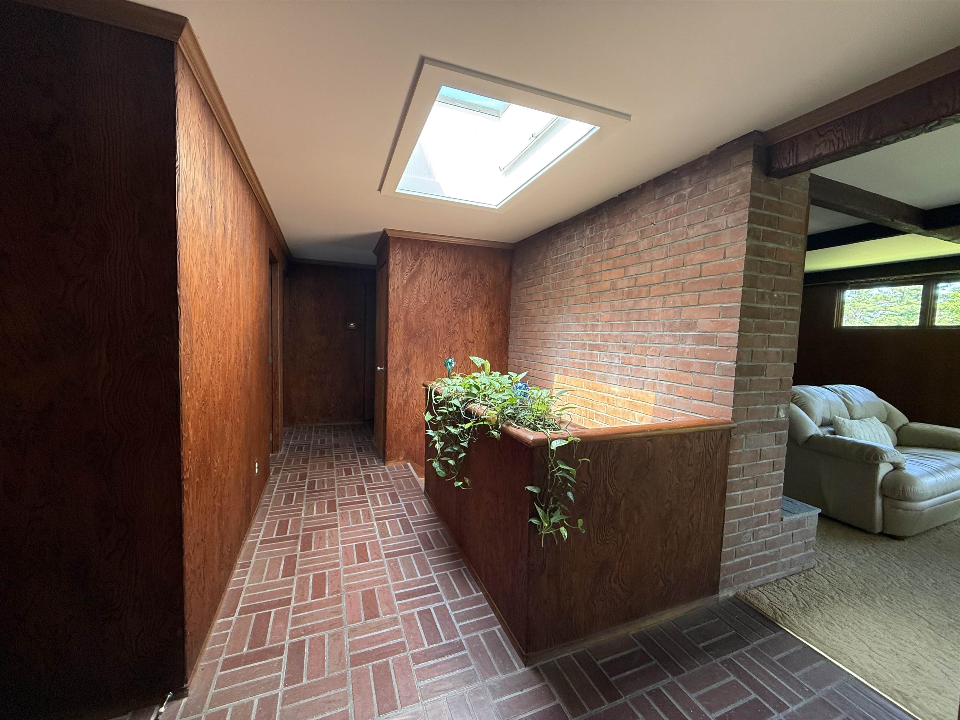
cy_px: 360
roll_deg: -1.7
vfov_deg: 85.7
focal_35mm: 14
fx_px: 388
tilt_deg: -3.2
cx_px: 480
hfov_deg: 102.1
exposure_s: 1/99
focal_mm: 2.22
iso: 250
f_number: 2.2
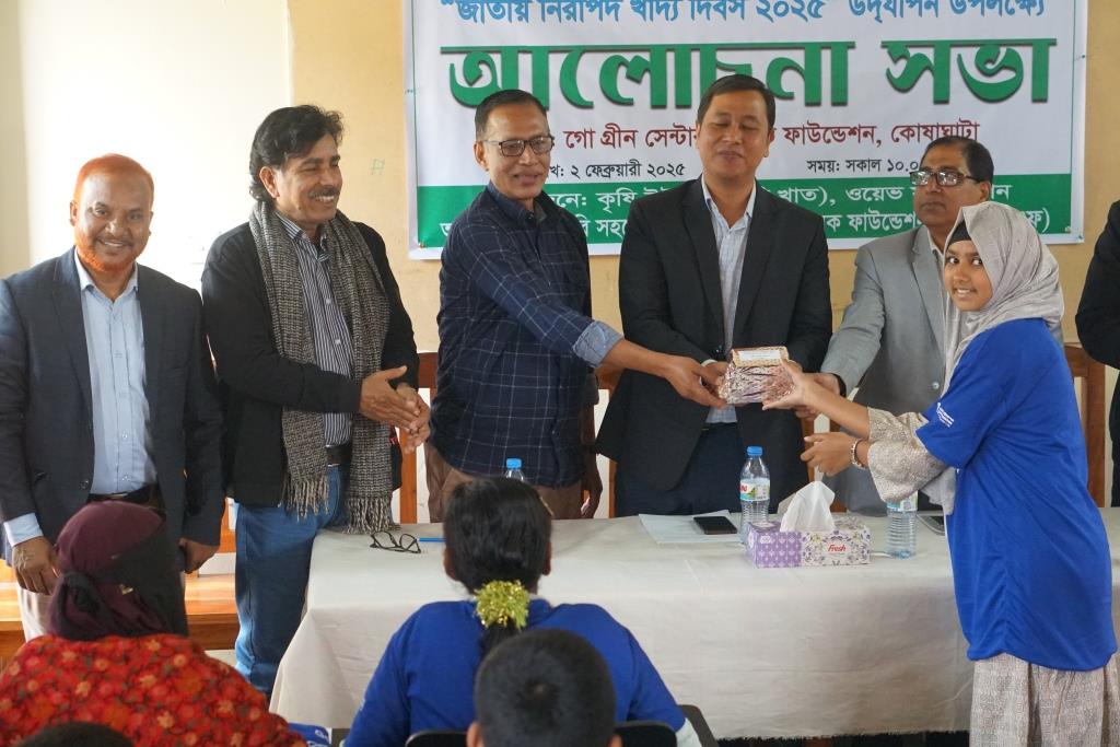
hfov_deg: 27.0
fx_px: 2334
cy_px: 374
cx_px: 560
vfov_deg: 18.2
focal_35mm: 75
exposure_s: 1/160
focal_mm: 50
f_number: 4
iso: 6400
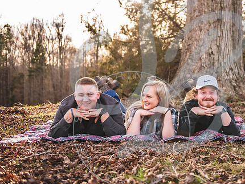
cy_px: 82
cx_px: 160
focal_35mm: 46
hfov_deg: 40.8
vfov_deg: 31.5
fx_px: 326
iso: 100
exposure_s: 1/250
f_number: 2.8
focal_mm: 35
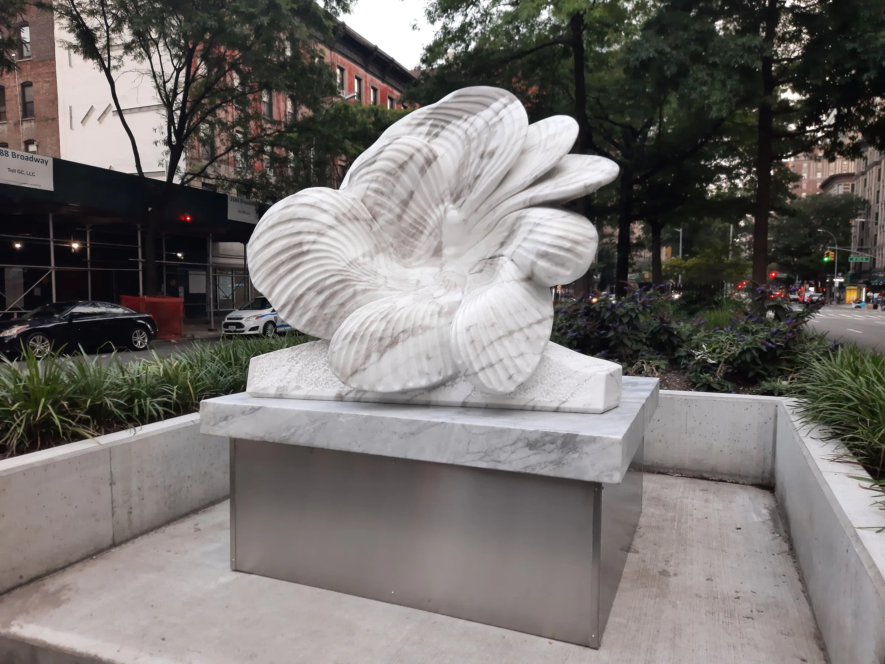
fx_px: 639
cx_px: 442
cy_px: 332
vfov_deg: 54.9
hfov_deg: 69.4
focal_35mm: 25
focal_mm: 4.6
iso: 125
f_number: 2
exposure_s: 1/60
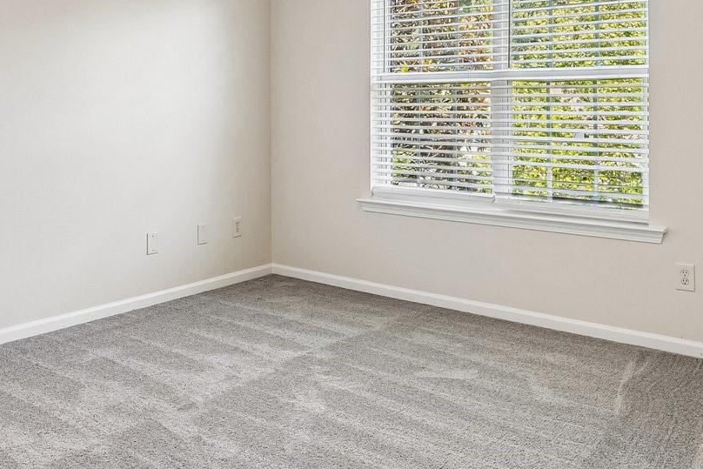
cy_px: 109
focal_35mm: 38
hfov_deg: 50.2
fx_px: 742
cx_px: 262
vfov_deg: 34.2
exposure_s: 1/30
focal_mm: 10
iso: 400
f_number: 8
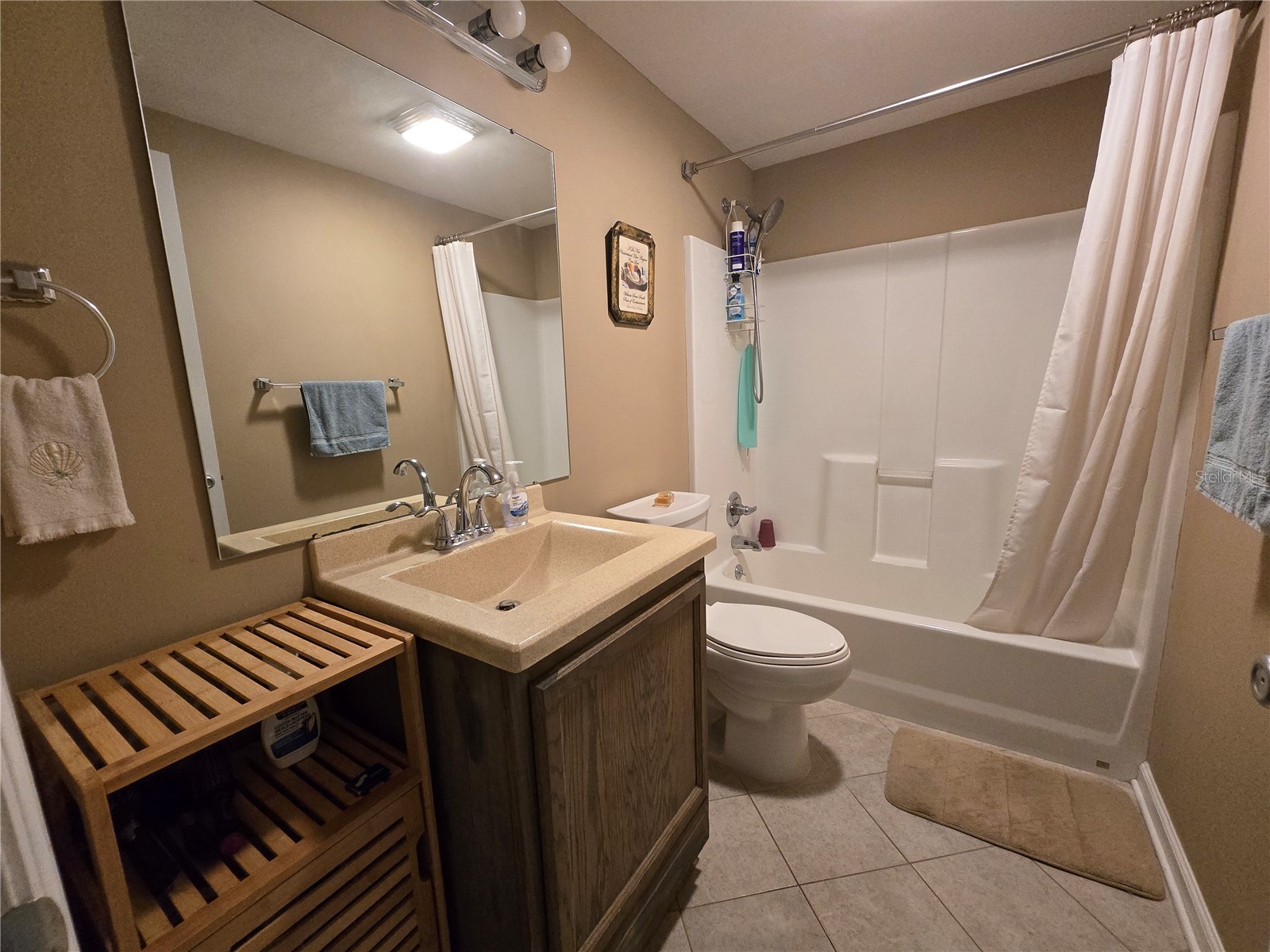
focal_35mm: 13
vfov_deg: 89.9
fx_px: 477
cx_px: 635
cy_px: 476
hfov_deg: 106.2
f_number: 2.2
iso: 800
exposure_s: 1/60
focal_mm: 2.2
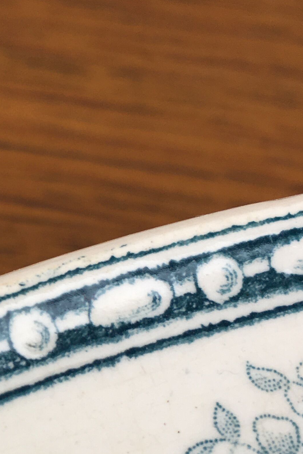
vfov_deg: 25.8
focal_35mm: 77
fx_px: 972
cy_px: 374
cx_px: -73
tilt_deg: -59.1
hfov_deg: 16.9
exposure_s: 1/343
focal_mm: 4.15
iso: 25
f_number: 2.2
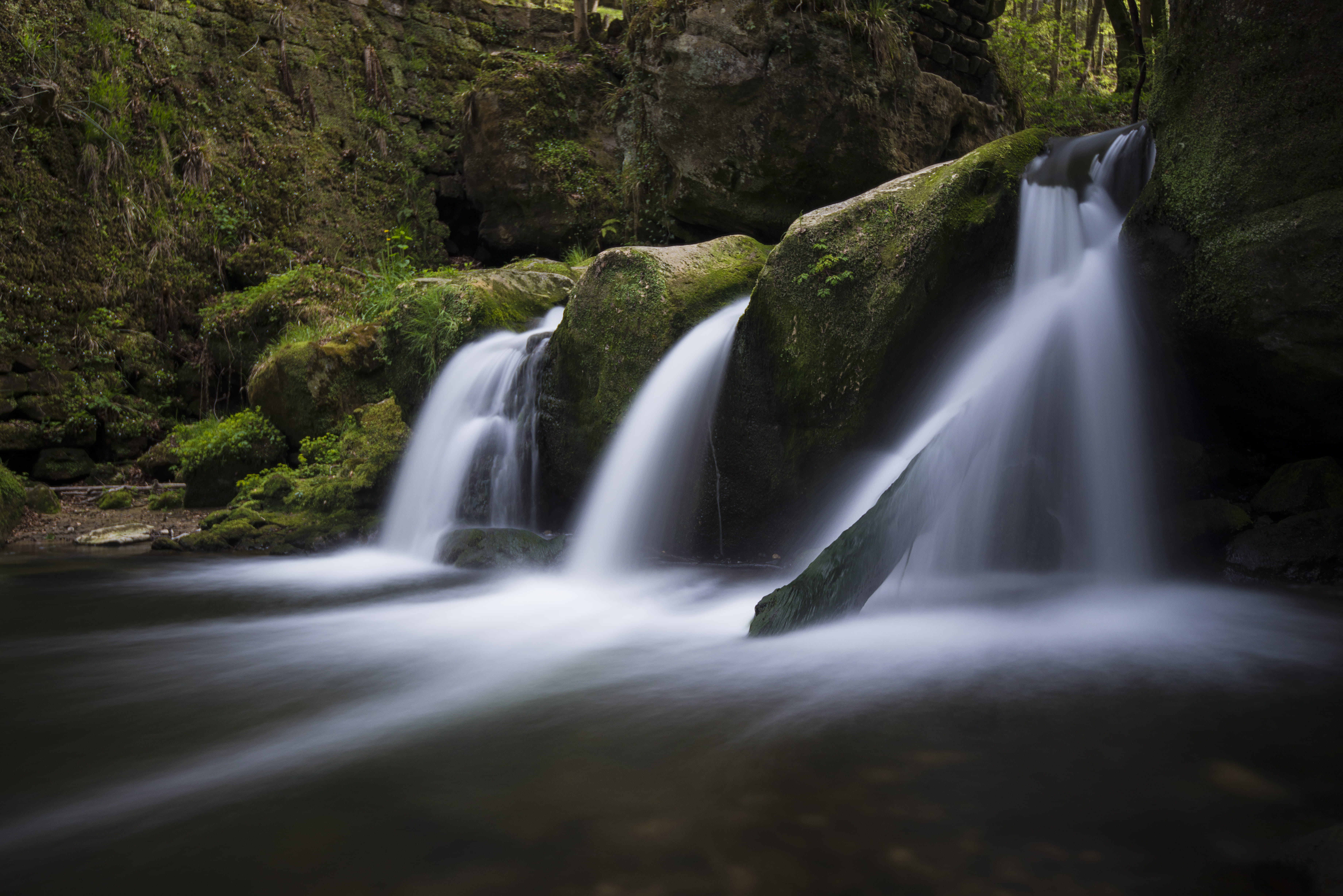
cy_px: 448
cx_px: 672
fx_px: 1306
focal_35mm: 35
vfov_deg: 37.9
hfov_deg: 54.4
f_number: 4
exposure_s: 10
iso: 200
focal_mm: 35
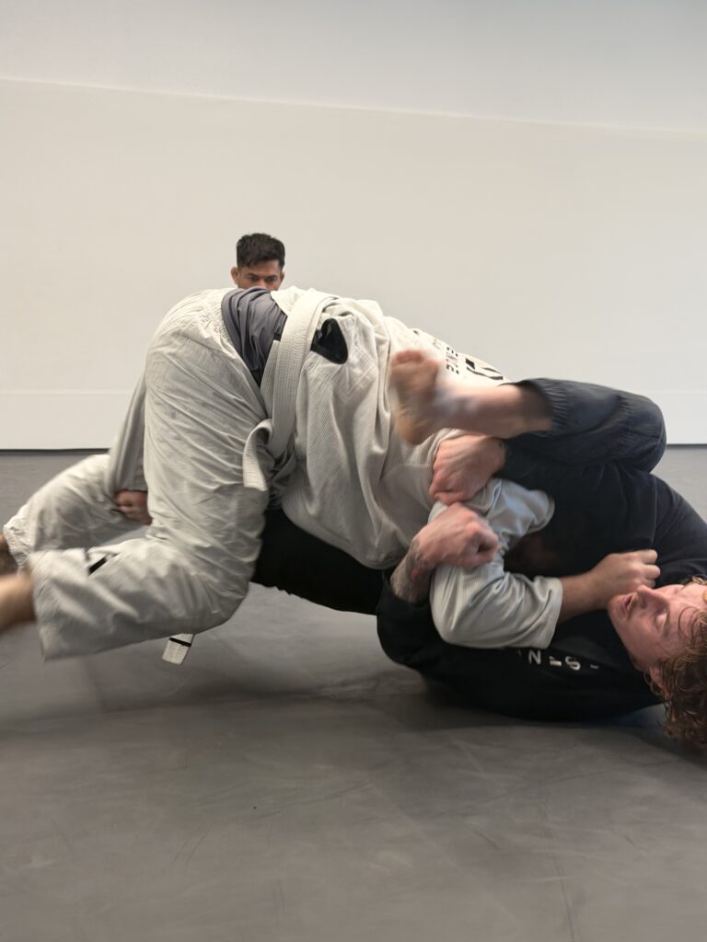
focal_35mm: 48
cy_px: 471
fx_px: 1307
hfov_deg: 30.3
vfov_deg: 39.7
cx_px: 354
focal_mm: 6.76
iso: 100
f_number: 1.78
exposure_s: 1/120
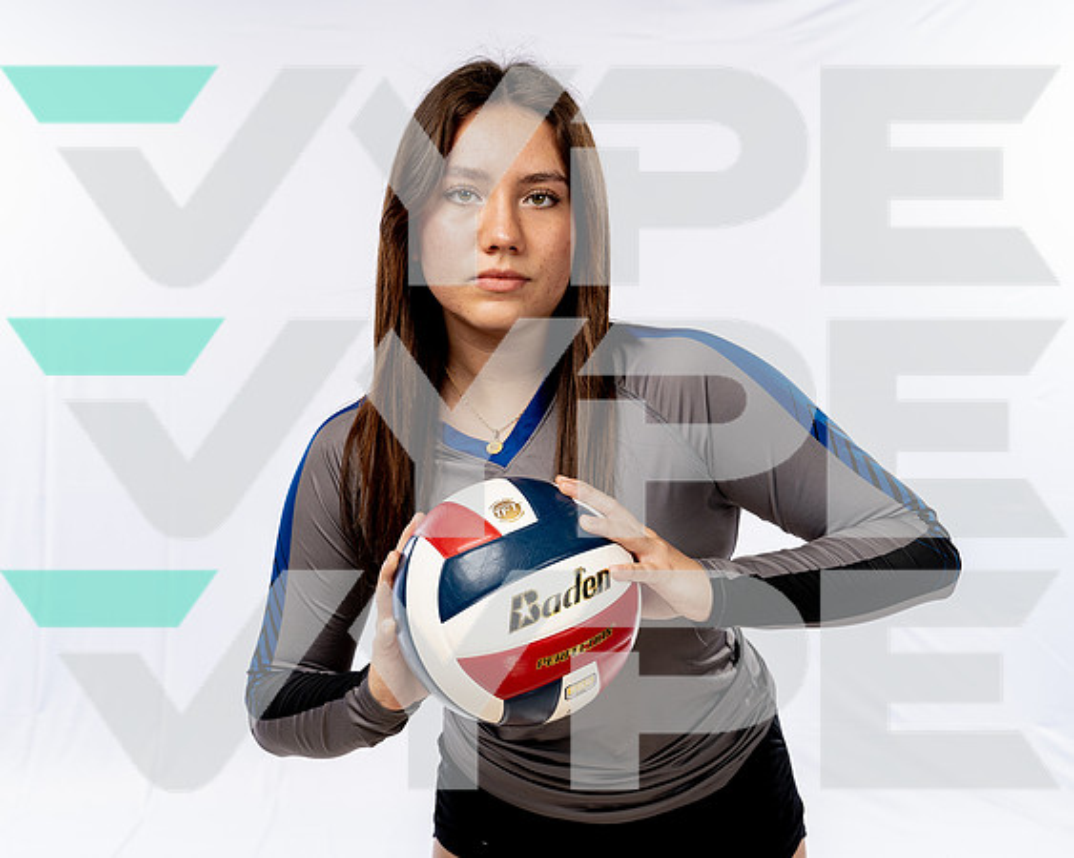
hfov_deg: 40.2
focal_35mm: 46
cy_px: 429
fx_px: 1467
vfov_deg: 32.6
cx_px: 537
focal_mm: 41
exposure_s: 1/250
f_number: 5.6
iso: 160
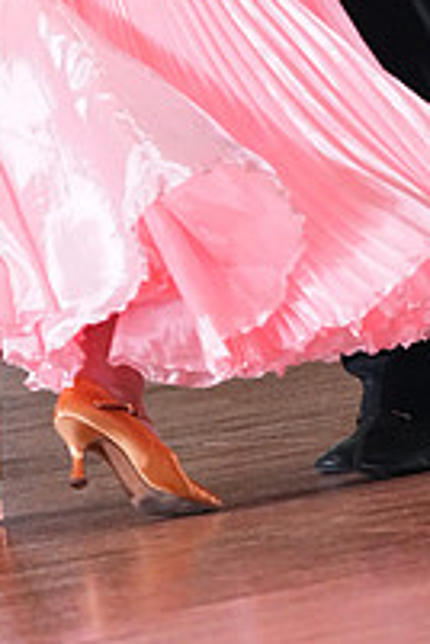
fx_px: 7650
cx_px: 11
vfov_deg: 4.8
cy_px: -244
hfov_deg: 3.2
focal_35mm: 427
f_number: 5
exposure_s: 1/400
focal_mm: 148
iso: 6400
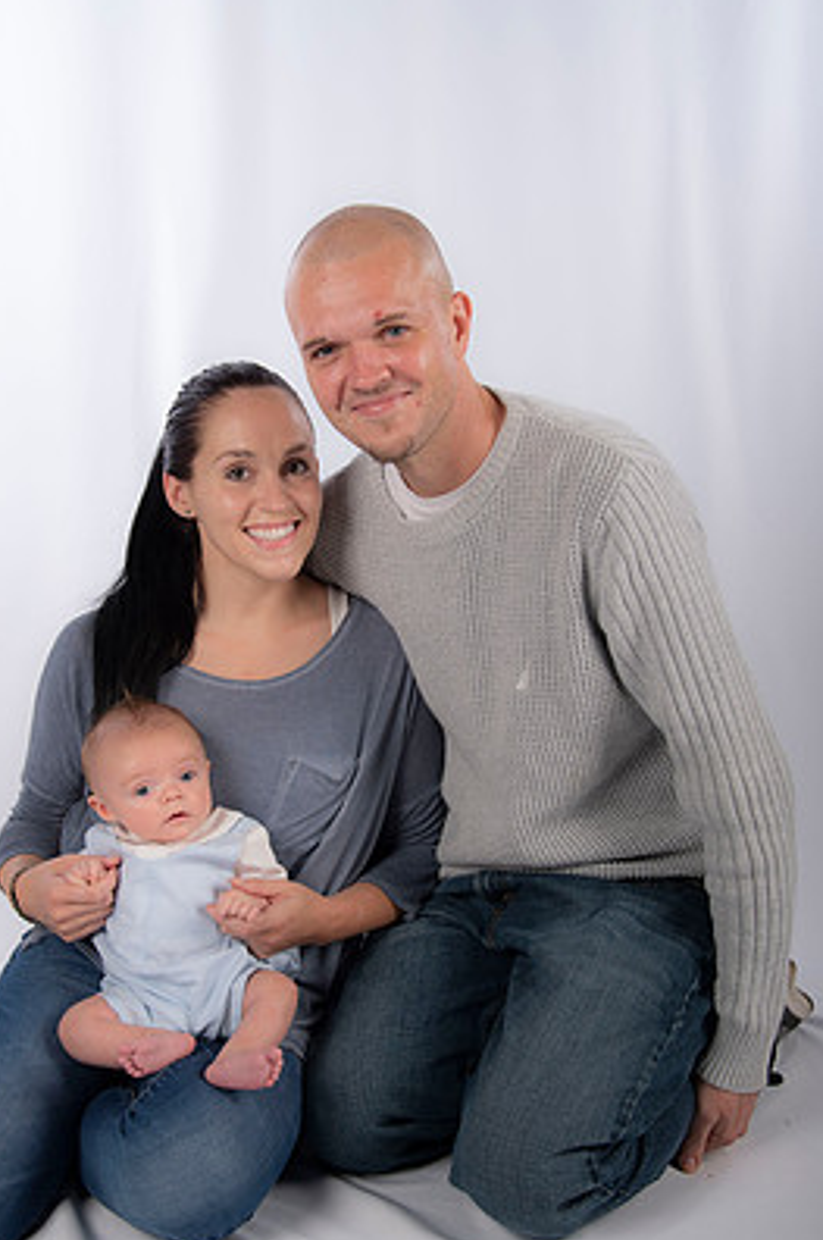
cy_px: 661
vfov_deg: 39.6
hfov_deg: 26.9
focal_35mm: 50
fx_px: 1719
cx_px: 374
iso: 100
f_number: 5.6
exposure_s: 1/200
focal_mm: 44
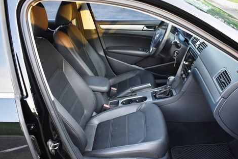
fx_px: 245
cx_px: 138
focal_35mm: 37
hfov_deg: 51.6
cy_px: 90
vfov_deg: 35.9
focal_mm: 18
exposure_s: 1/125
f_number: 3.5
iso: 1000
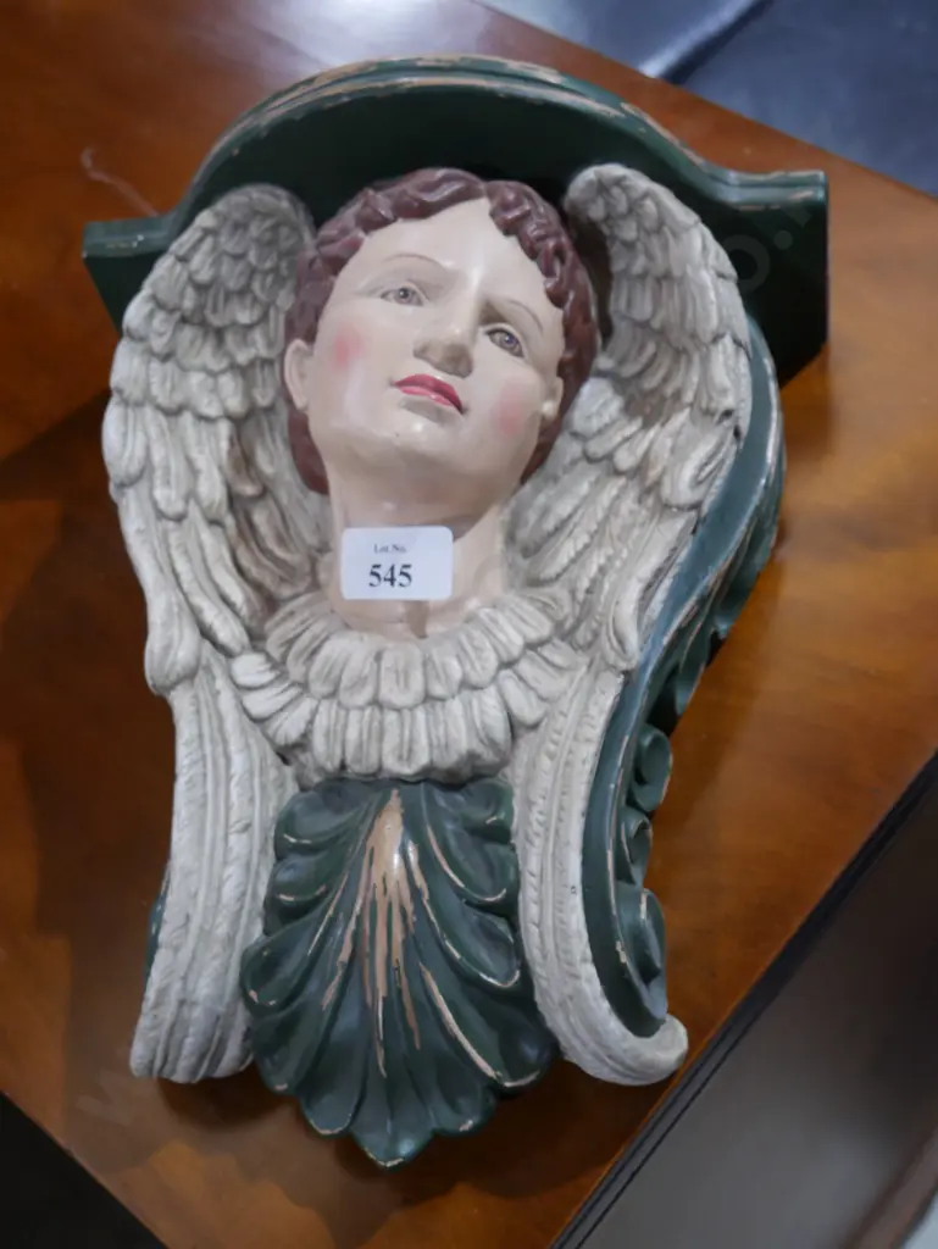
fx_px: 1805
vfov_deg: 38.2
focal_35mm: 50
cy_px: 624
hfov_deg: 29.1
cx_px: 469
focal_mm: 25
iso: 1250
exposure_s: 1/60
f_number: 5.3
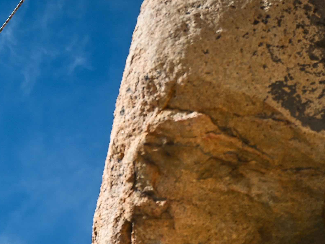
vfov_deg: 10.1
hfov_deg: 13.3
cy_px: 369
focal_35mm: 142
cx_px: -136
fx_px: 1333
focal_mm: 39
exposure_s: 1/2000
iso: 100
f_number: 4
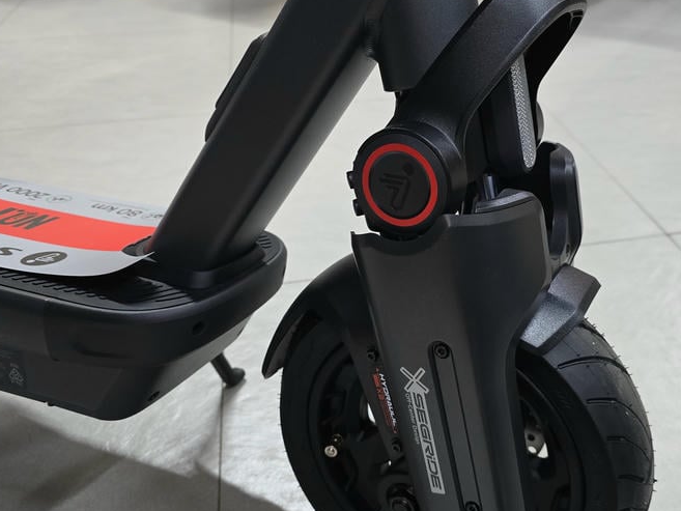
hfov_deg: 51.9
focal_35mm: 35
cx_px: 437
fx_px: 689
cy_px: 275
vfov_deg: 40.7
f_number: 1.7
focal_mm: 6.3
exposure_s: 1/100
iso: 640
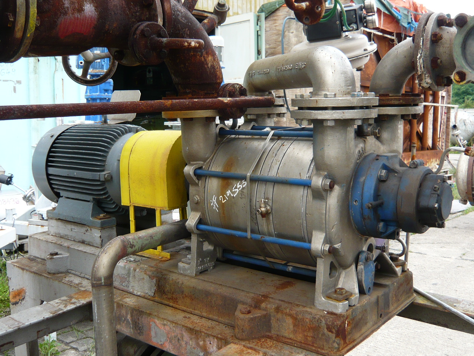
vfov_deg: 37.7
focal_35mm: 38
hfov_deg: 49.0
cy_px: 178
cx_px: 237
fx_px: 520
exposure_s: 1/160
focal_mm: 4.6
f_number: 2.8
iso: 100
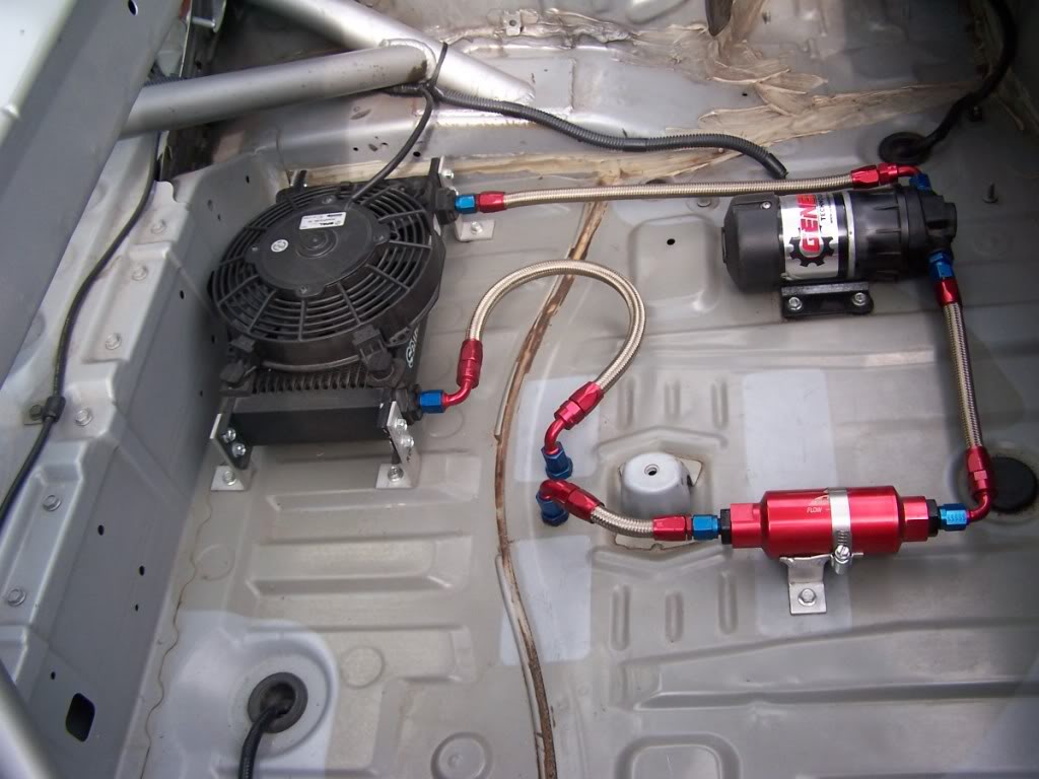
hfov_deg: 49.0
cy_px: 390
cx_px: 520
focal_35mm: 38
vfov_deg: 37.7
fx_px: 1141
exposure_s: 1/125
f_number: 2.8
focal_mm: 6.3
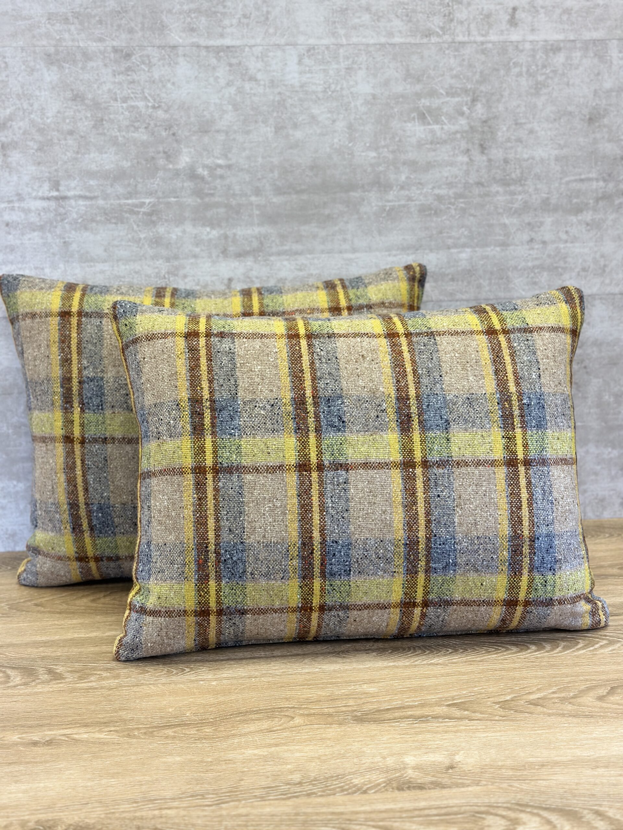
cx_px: 312
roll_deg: +1.4
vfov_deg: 39.7
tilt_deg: -13.7
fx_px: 1152
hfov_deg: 30.3
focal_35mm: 48
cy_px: 415
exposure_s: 1/120
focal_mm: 6.86
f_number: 1.78
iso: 100
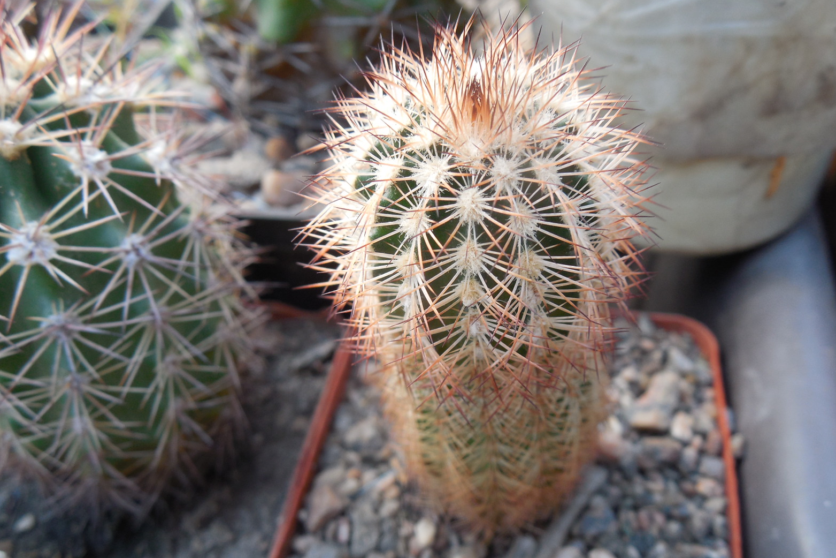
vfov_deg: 39.9
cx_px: 410
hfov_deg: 57.2
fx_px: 766
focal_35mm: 33
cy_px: 308
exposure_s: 1/40
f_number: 3.6
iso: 125
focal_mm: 5.6
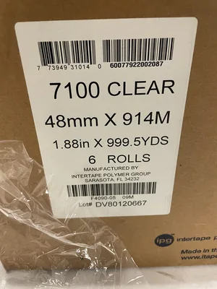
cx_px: 108
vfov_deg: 67.3
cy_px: 144
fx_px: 217
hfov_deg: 53.1
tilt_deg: -30.1
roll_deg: +0.7
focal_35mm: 26
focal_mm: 4.2
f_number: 1.6
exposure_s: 1/60
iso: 400
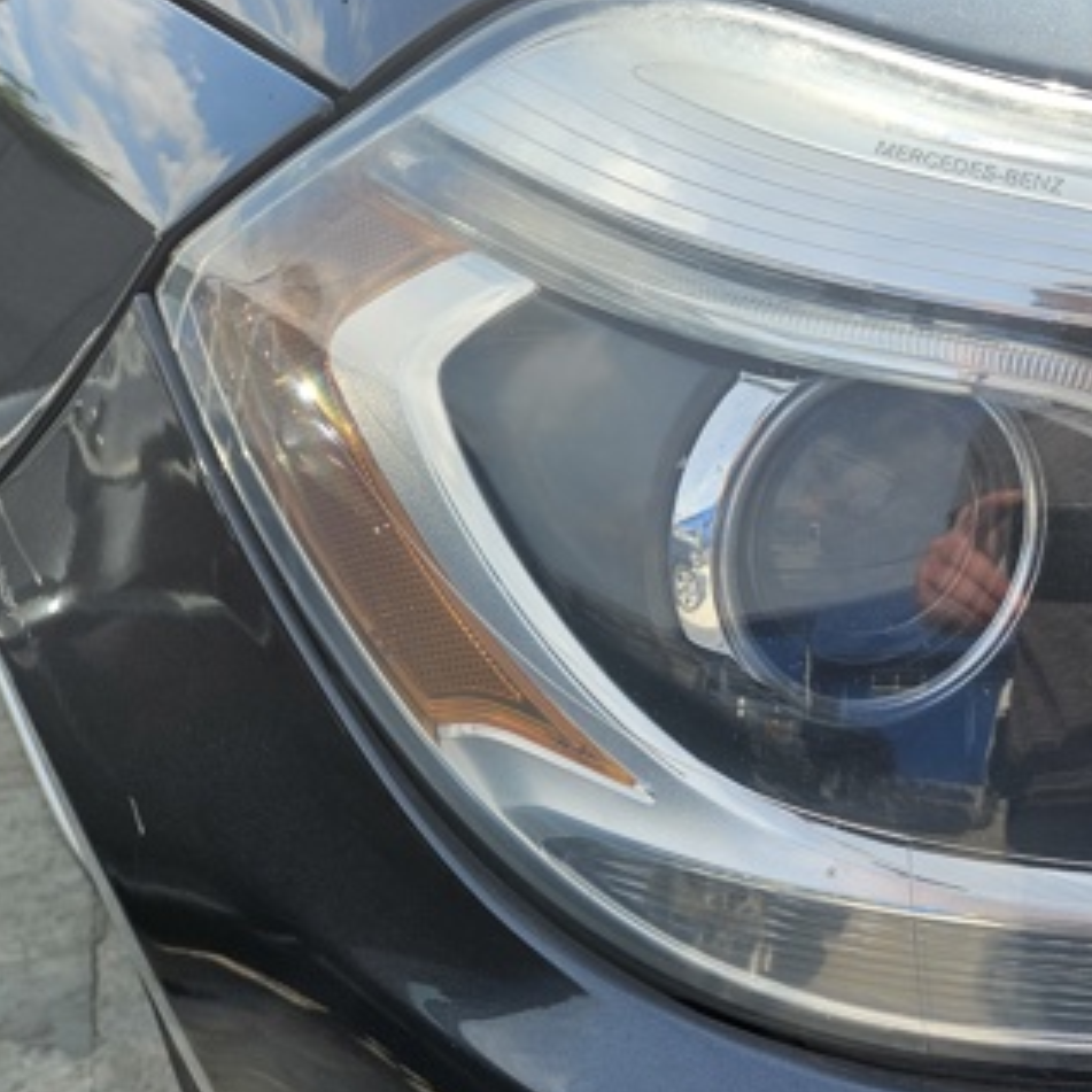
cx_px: 1095
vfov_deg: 40.3
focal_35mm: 41
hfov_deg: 36.7
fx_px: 1463
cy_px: 748
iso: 40
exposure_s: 1/1350
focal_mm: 5.4
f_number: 1.8
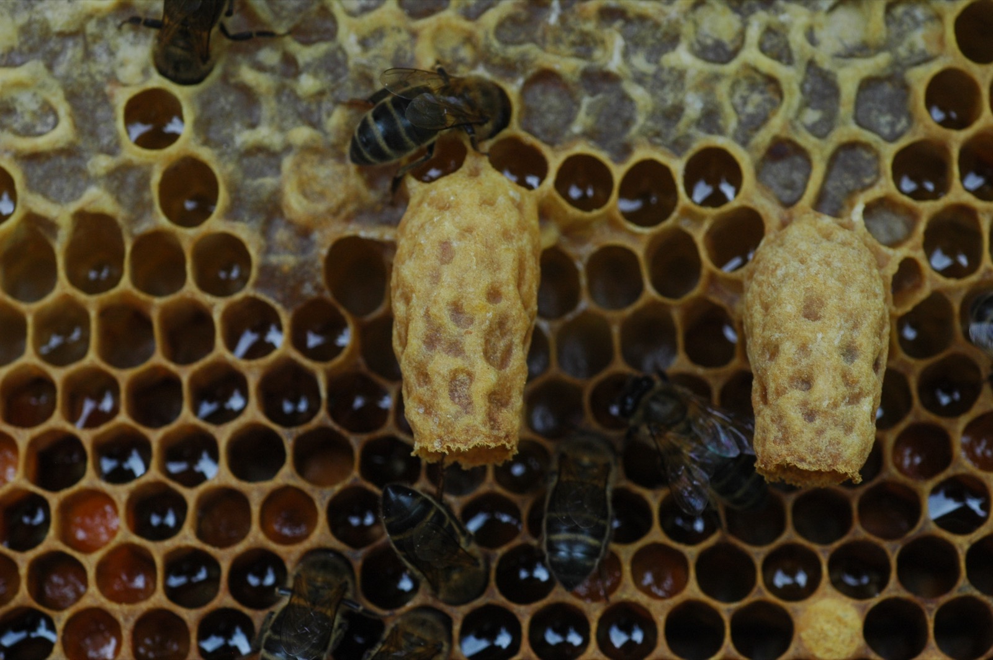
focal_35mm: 90
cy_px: 330
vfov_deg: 15.2
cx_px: 496
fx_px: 2480
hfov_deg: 22.6
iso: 400
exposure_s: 1/125
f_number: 8
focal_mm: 60
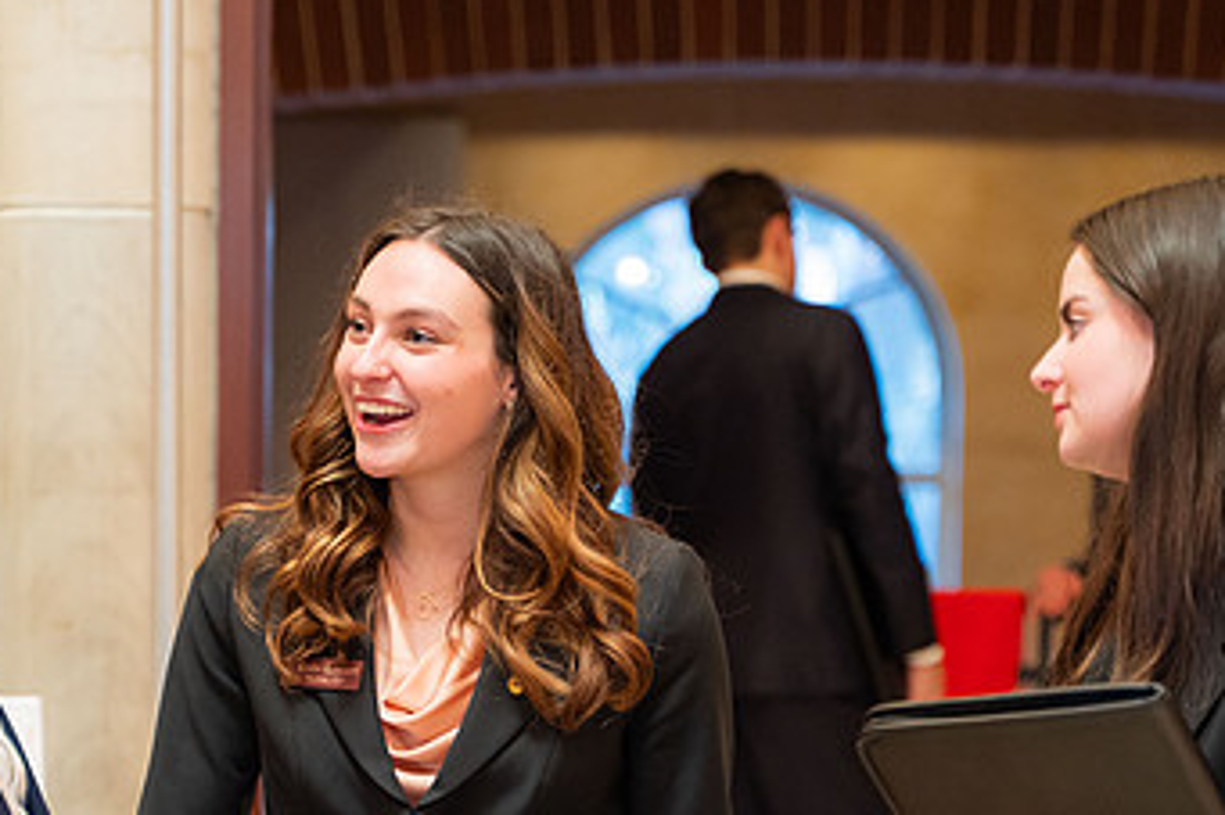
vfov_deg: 11.5
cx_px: 458
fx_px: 4047
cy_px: 675
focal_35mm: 119
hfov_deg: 17.2
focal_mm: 68
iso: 2500
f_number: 2.8
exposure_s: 1/160
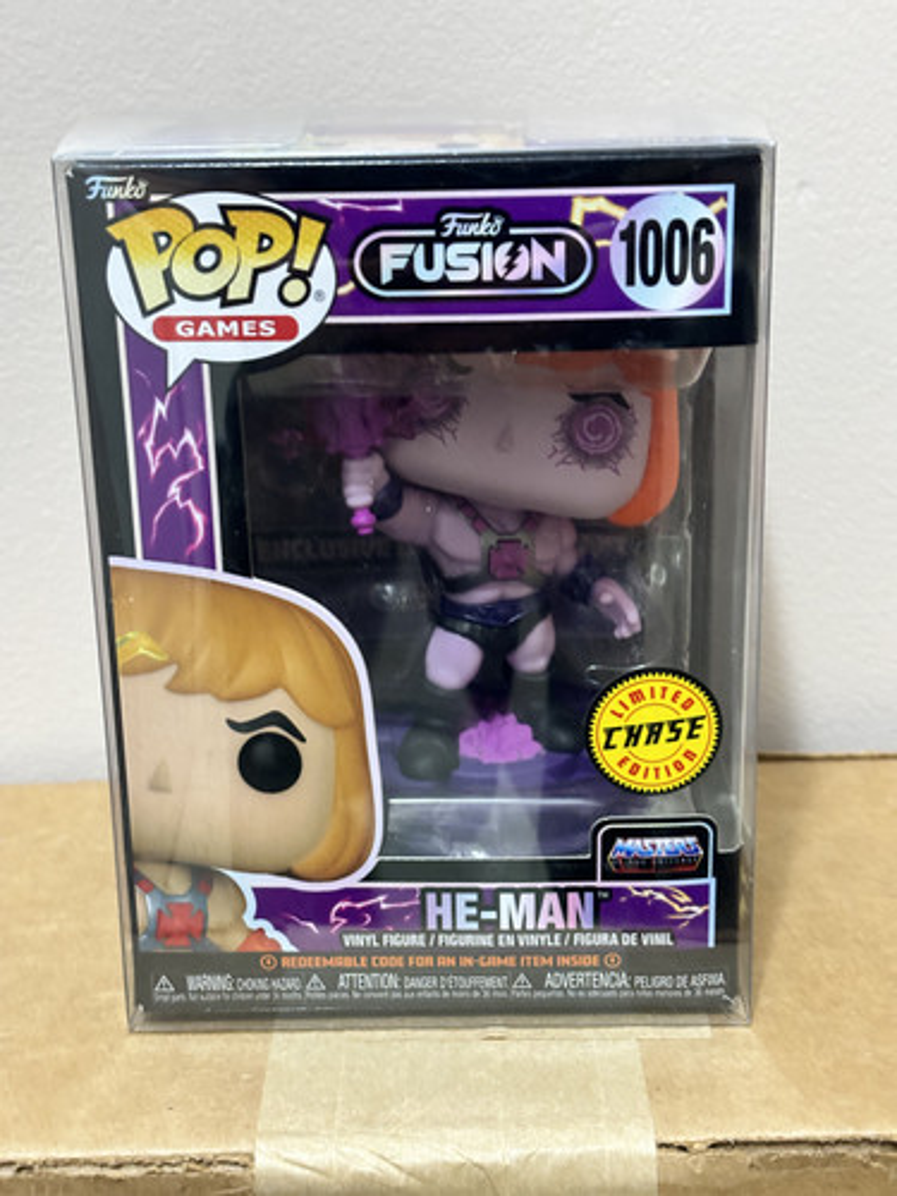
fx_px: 1797
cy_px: 598
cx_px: 448
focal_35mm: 52
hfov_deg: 28.0
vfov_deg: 36.8
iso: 500
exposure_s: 1/17
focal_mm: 5.96
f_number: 1.6
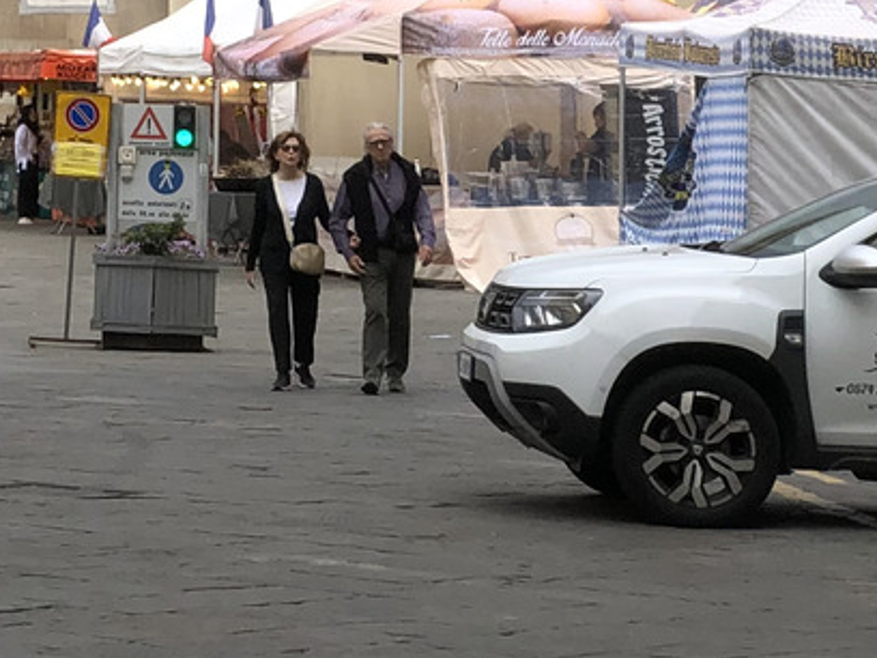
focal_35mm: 204
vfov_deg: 7.1
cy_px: -587
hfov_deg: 9.5
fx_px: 5168
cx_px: -318
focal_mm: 6
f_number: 2.4
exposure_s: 1/417
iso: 16
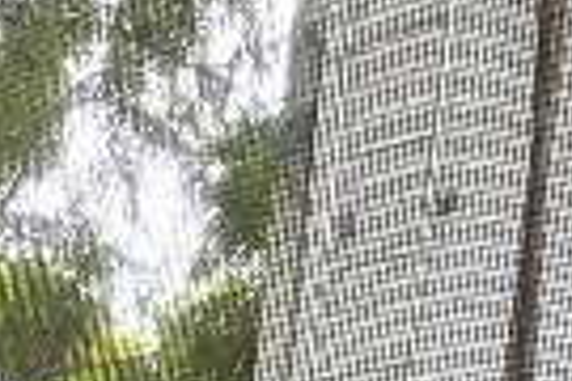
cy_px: 1414
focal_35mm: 100
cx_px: -93
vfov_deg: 8.6
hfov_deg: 19.4
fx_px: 1589
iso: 125
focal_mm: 1.74
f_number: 2.2
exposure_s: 1/50
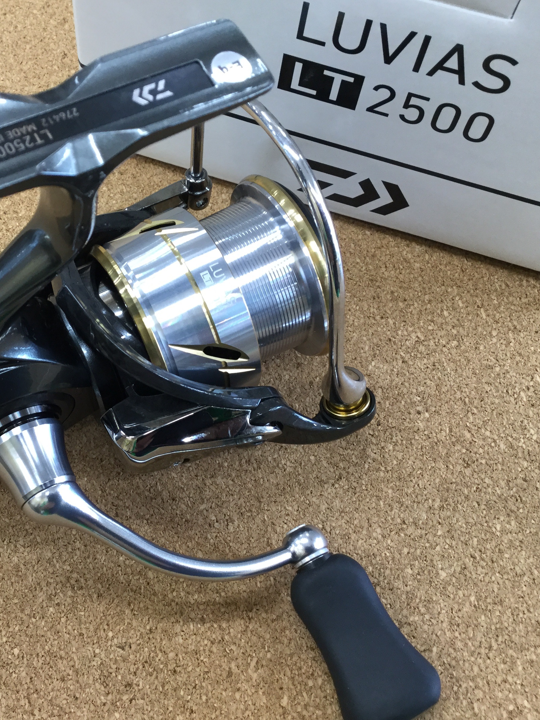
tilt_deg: -65.8
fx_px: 874
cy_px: 355
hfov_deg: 33.9
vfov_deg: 44.8
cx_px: 158
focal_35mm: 42
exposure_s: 1/30
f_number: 2.4
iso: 64
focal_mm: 3.3
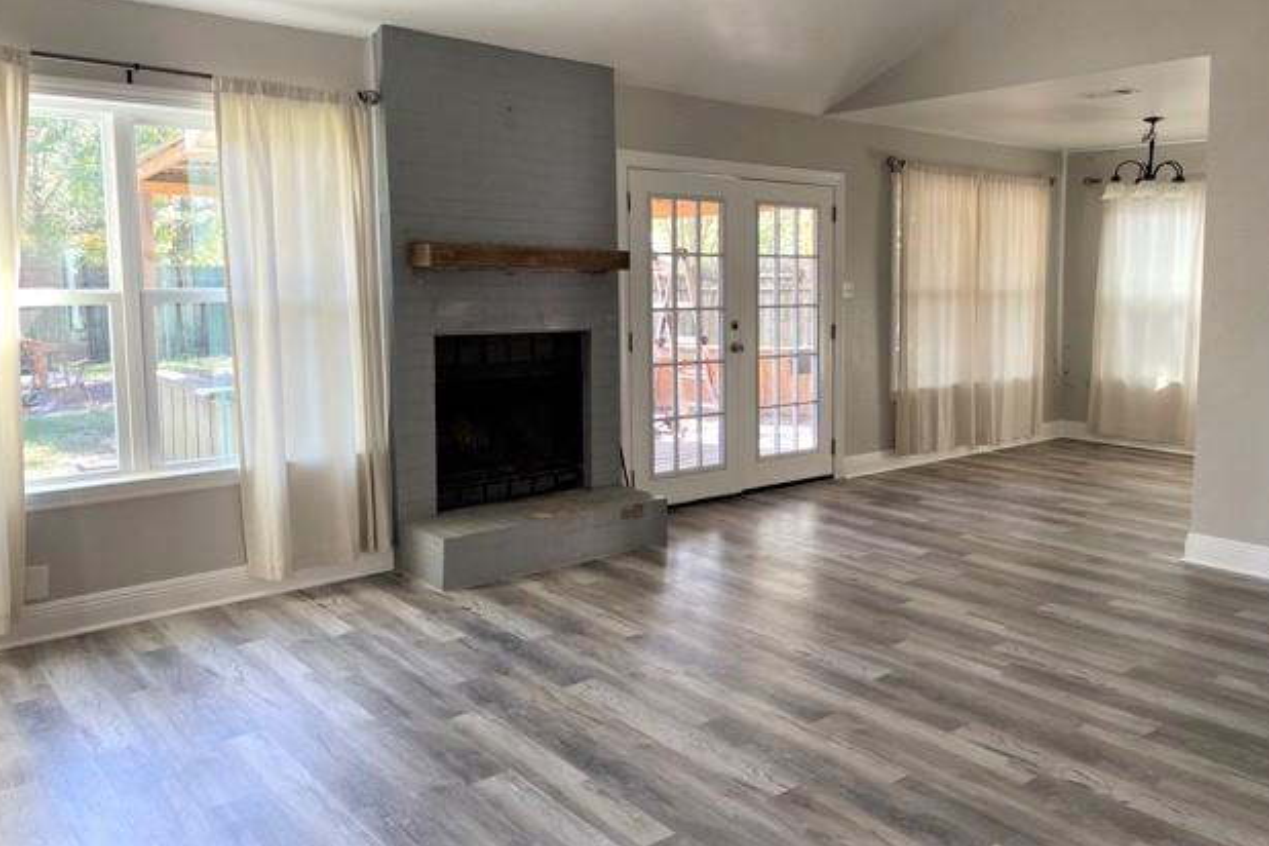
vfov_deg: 46.2
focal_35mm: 28
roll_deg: +0.5
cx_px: 643
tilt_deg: -5.1
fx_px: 987
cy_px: 355
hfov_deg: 65.5
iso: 125
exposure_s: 1/104
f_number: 1.6
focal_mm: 4.2
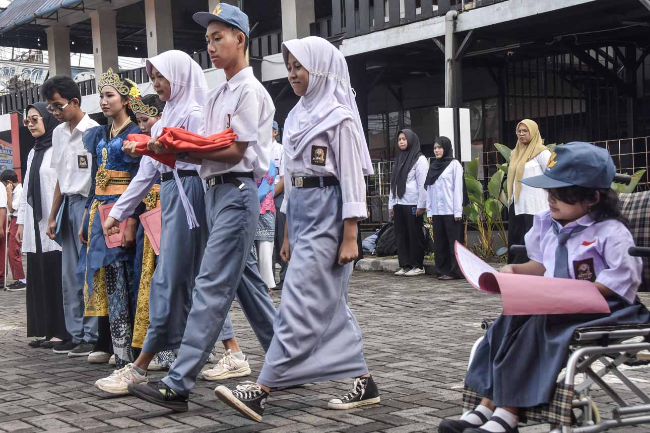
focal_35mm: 52
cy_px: 216
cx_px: 325
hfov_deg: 37.9
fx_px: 948
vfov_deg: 25.8
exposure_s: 1/1000
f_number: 7.1
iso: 400
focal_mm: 35
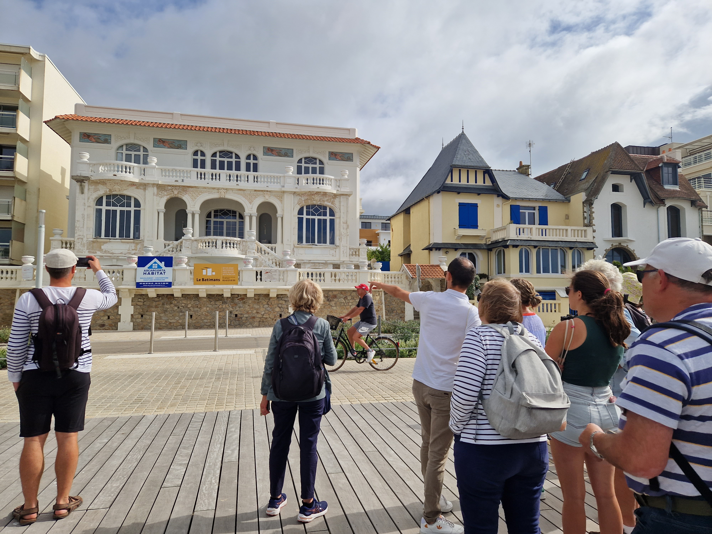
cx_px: 356
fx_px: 473
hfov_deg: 73.9
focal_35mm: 23
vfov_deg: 58.9
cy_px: 267
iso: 50
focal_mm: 5.4
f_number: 1.8
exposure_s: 1/3576
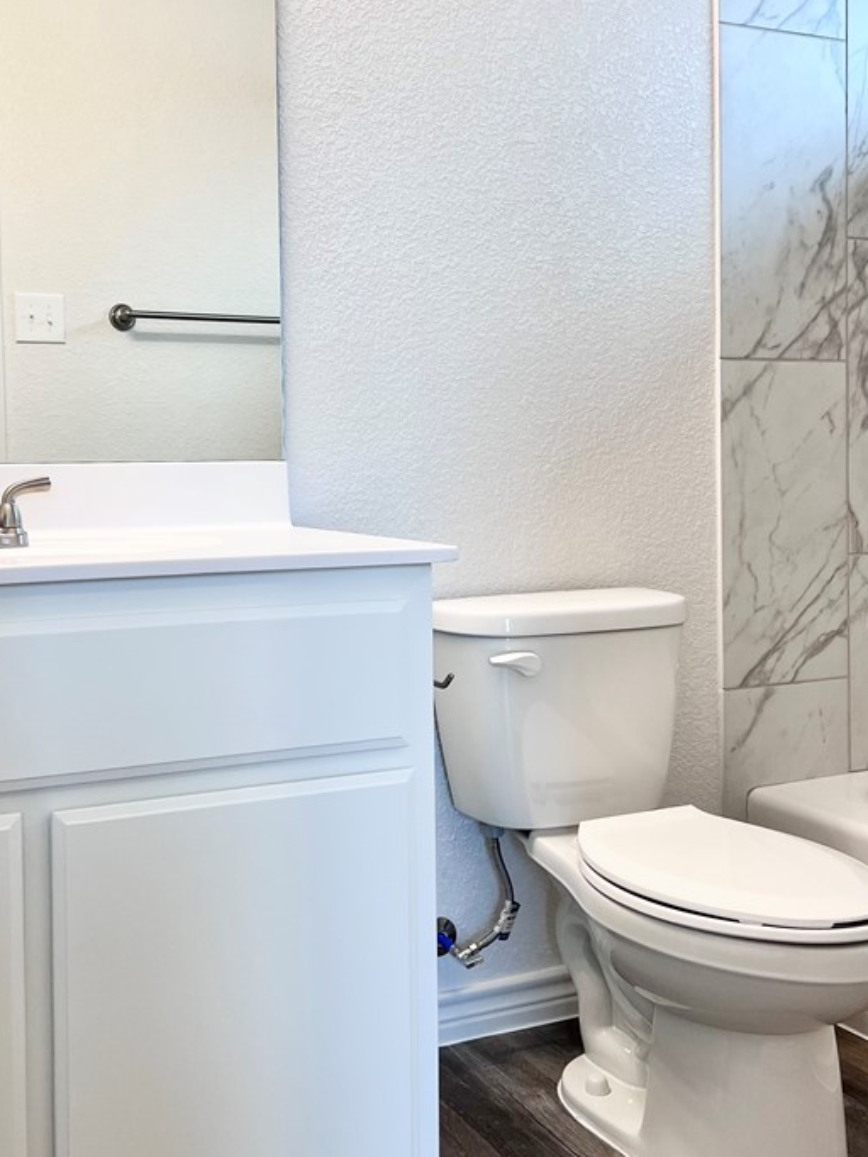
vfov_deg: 47.7
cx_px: 342
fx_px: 1304
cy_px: 481
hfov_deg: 36.7
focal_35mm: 39
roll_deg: +0.7
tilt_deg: +0.5
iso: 50
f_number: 1.5
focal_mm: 5.7
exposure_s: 1/120
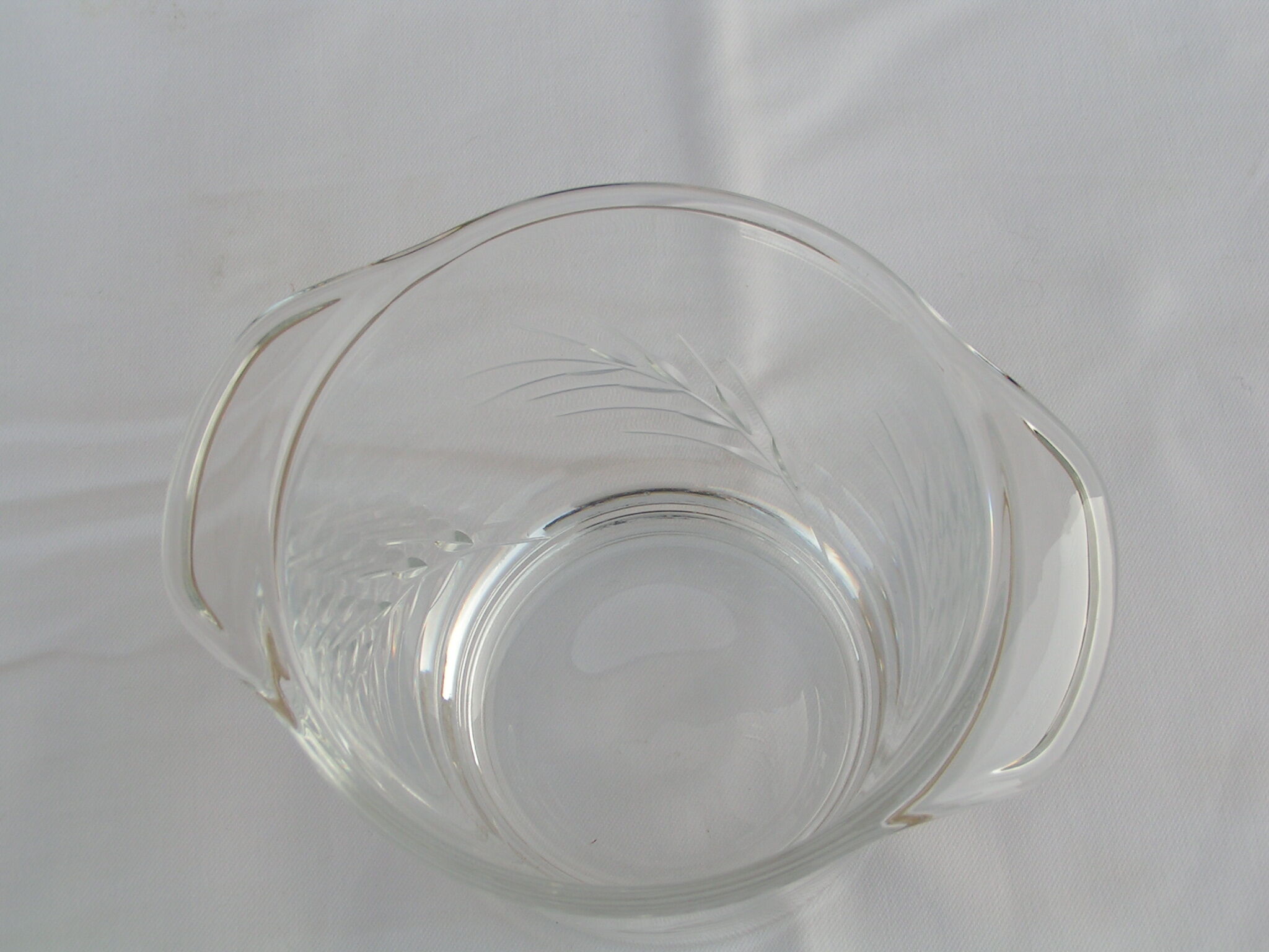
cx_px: 634
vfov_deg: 29.7
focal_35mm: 49
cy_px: 476
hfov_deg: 38.9
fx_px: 1796
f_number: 5.6
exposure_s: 1/80
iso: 50
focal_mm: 7.6
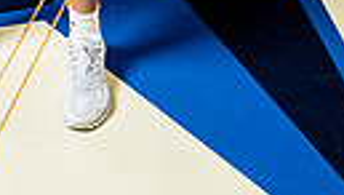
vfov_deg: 9.6
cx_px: -5
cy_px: -337
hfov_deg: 19.5
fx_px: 968
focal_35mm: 106
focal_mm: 29
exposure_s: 1/250
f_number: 5.6
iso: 640
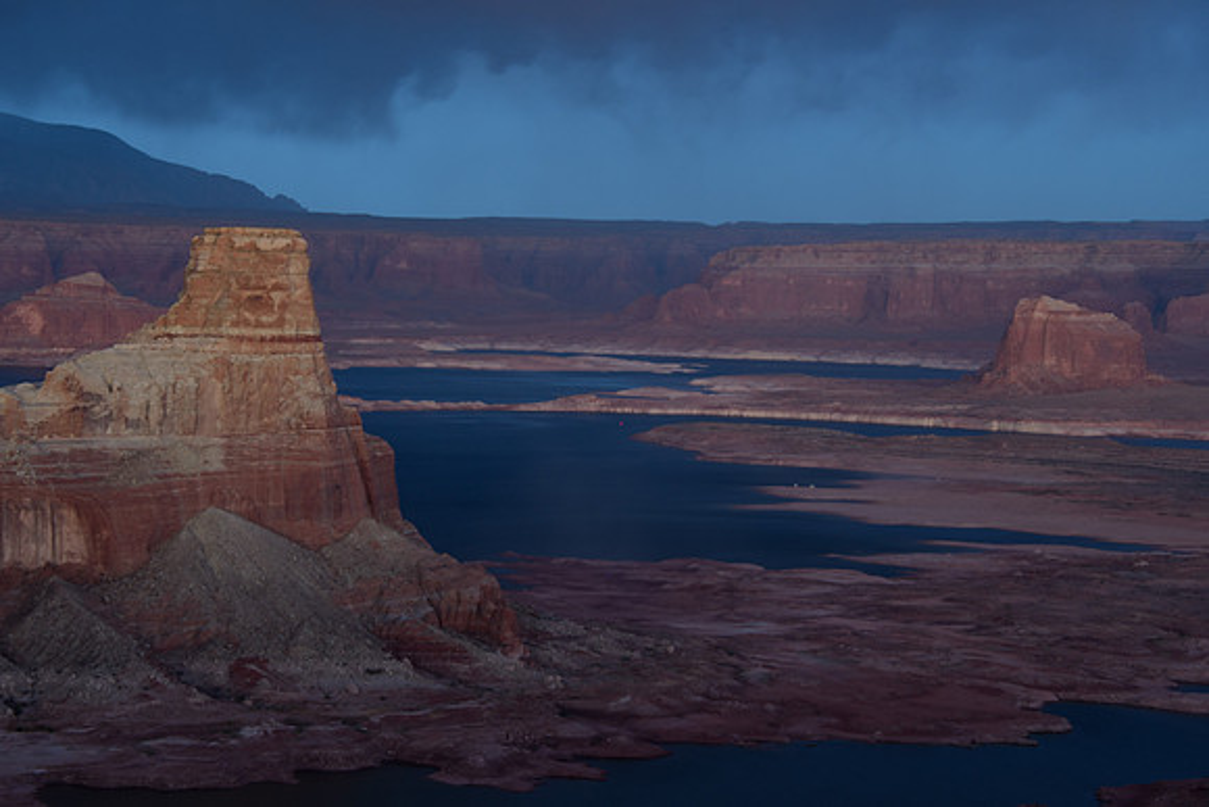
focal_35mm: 105
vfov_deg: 13.0
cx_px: 604
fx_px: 3527
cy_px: 404
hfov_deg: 19.5
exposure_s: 10
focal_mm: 70
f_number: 8
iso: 200
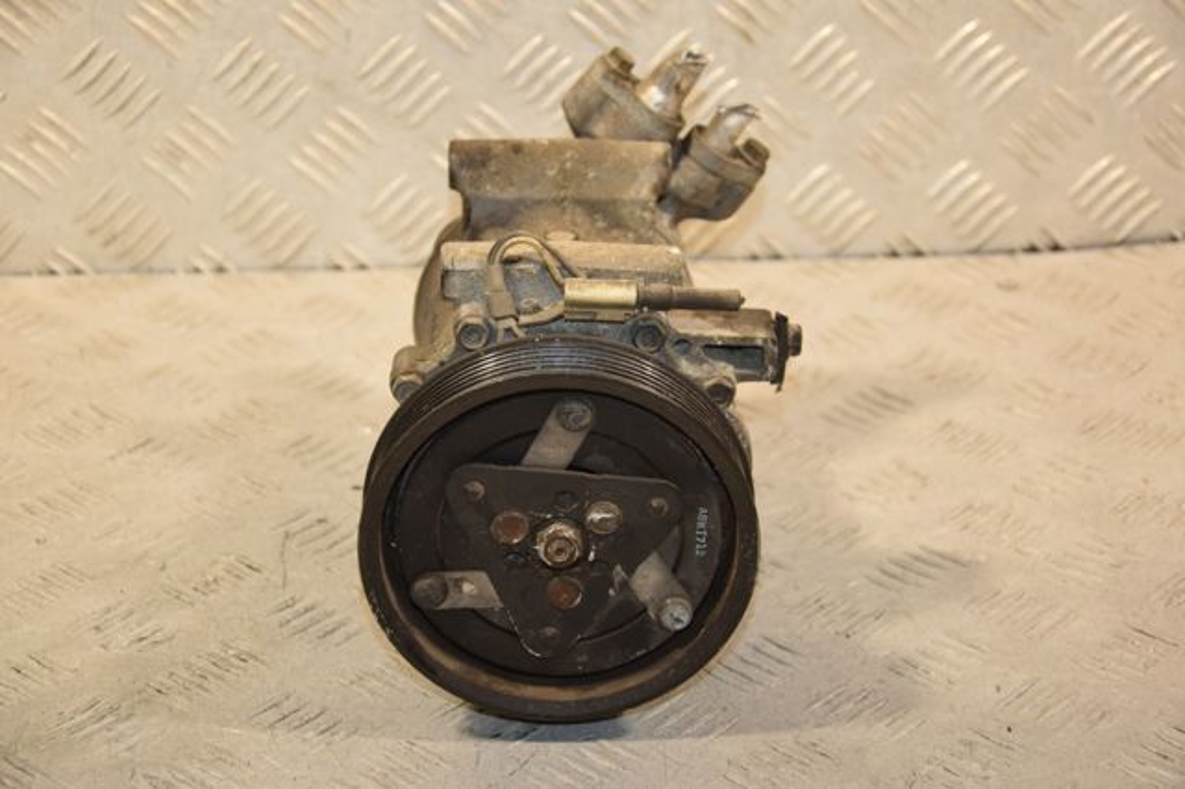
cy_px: 394
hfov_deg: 21.9
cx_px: 592
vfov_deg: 14.7
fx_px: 3060
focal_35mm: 93
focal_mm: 62
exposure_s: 1/160
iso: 800
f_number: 5.3
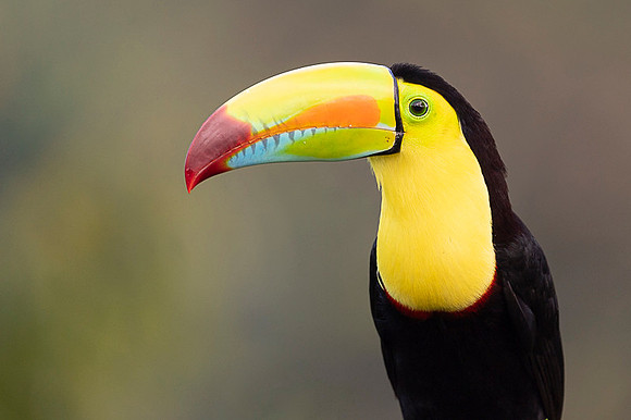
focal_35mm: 823
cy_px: 111
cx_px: 416
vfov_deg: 1.7
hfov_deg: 2.5
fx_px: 14422
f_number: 5.6
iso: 800
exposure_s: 1/250
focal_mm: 560
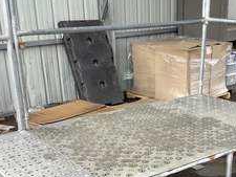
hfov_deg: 34.6
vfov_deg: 26.2
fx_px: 375
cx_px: 155
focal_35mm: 55
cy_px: 136
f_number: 2.4
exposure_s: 1/151
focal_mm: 3.3
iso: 25
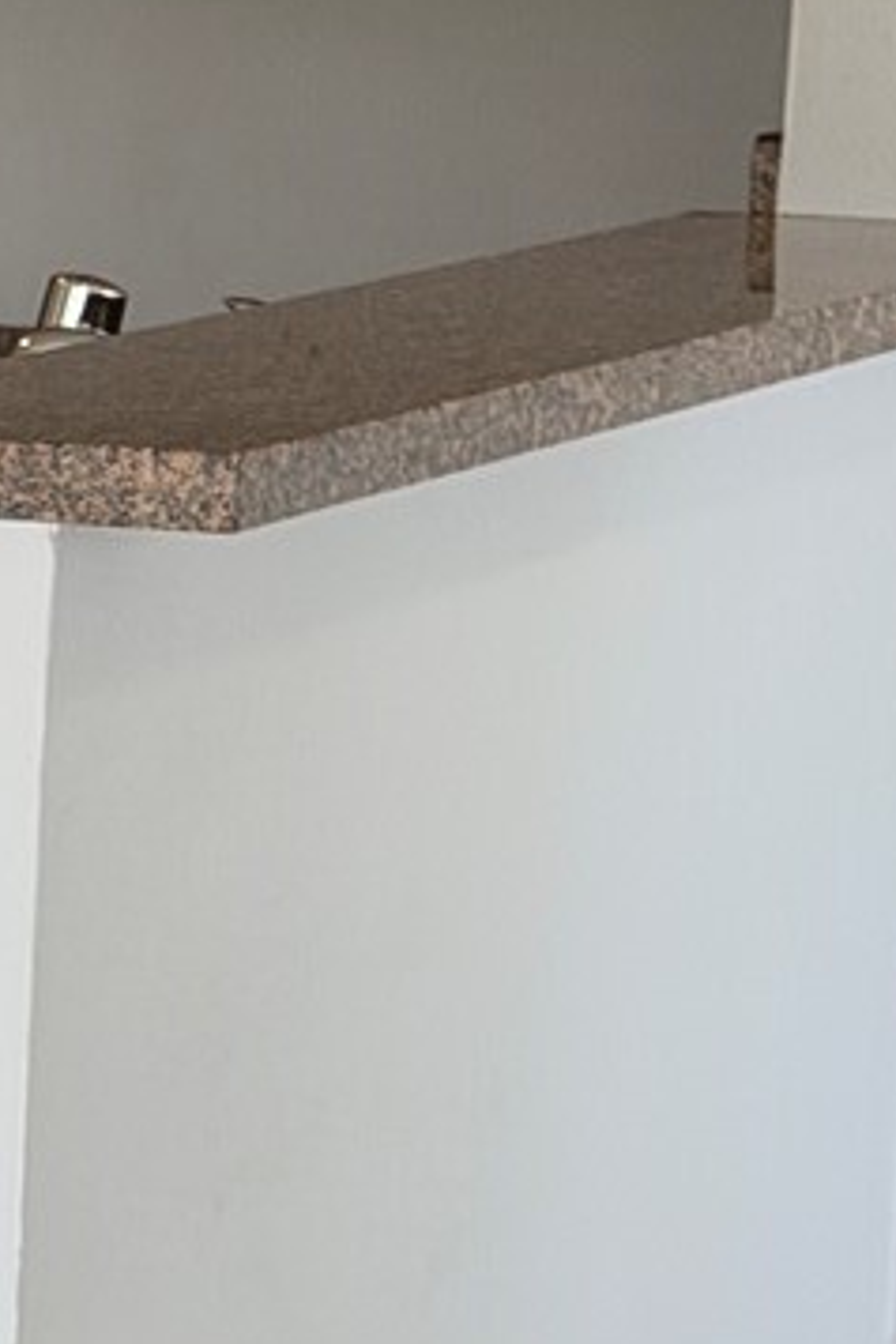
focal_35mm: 224
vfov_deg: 9.2
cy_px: 911
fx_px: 8362
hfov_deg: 6.0
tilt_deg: -9.2
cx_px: -1005
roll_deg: -1.4
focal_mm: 6.76
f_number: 1.78
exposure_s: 1/120
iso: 80
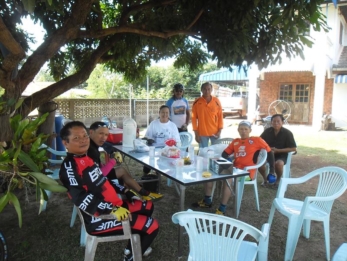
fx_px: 271
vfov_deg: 51.4
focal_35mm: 27
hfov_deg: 65.3
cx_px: 174
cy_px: 130
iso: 100
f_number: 3.5
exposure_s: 1/90
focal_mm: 4.9
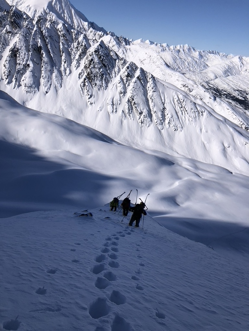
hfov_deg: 49.7
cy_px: 166
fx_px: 269
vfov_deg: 63.4
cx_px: 124
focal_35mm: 28
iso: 25
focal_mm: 3.99
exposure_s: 1/8000
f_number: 1.8
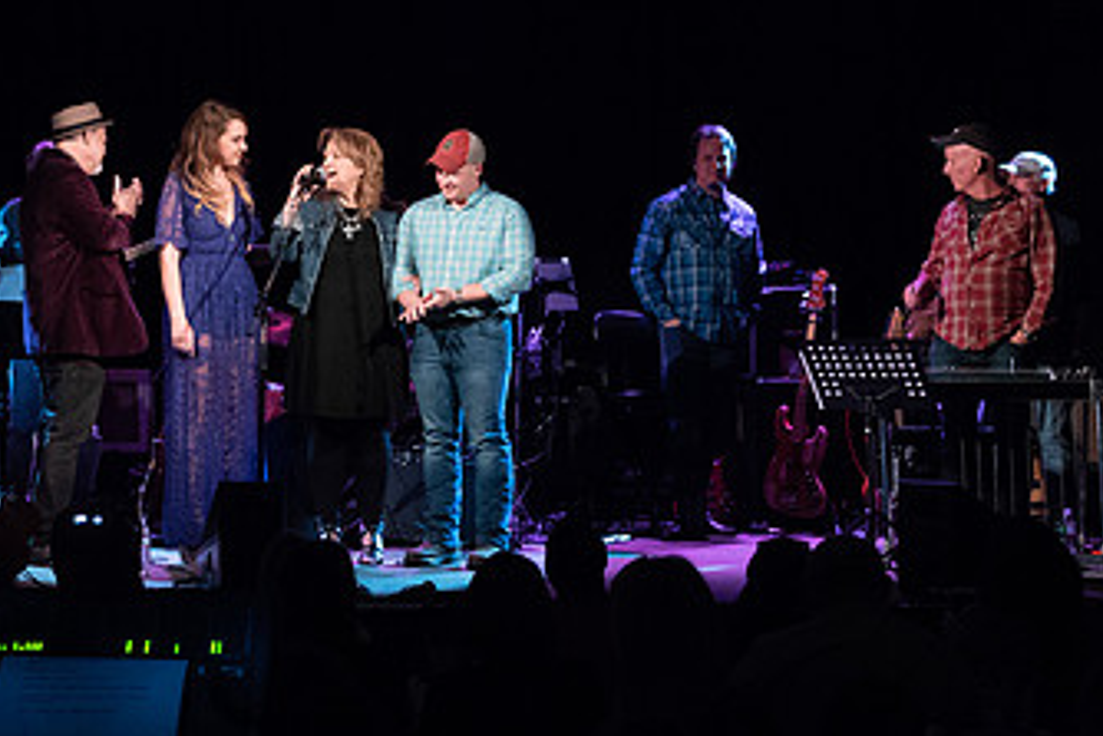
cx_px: 328
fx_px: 2146
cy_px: 209
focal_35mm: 70
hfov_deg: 28.6
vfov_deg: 19.4
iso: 6400
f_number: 6.3
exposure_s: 1/125
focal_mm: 32
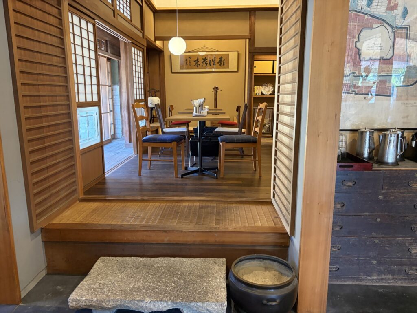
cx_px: 208
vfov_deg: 53.1
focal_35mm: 26
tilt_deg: -7.9
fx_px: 313
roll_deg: +0.7
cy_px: 156
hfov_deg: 67.3
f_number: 1.6
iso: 250
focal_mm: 5.96
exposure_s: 1/60
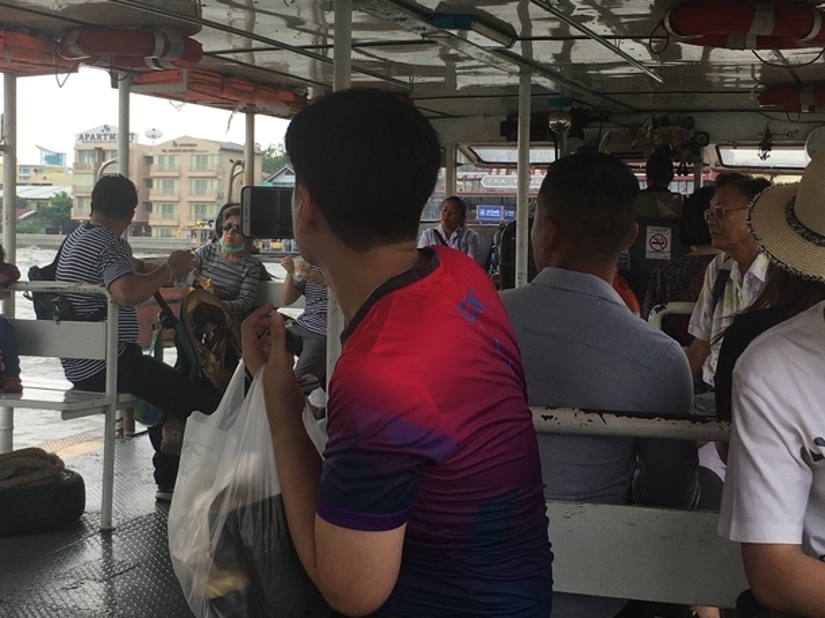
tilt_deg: -1.7
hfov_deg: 33.8
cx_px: 392
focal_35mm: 57
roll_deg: -2.5
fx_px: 1358
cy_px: 256
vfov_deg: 25.6
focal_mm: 4.15
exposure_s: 1/481
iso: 25
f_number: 2.2
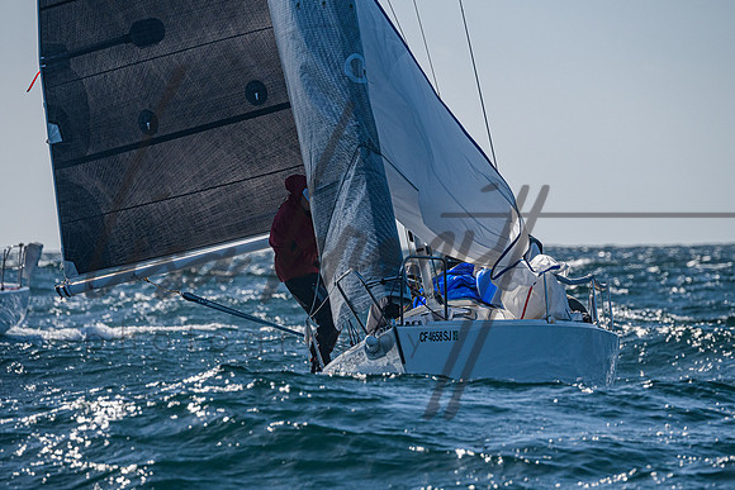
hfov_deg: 5.0
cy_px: 259
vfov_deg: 3.3
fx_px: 8415
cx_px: 385
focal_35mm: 412
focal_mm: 300
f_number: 6.3
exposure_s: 1/5000
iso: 320
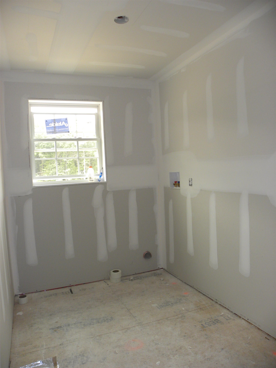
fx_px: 276
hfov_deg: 53.1
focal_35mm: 26
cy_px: 184
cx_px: 138
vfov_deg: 67.3
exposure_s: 1/65
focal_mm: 4.6
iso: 142
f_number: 2.8
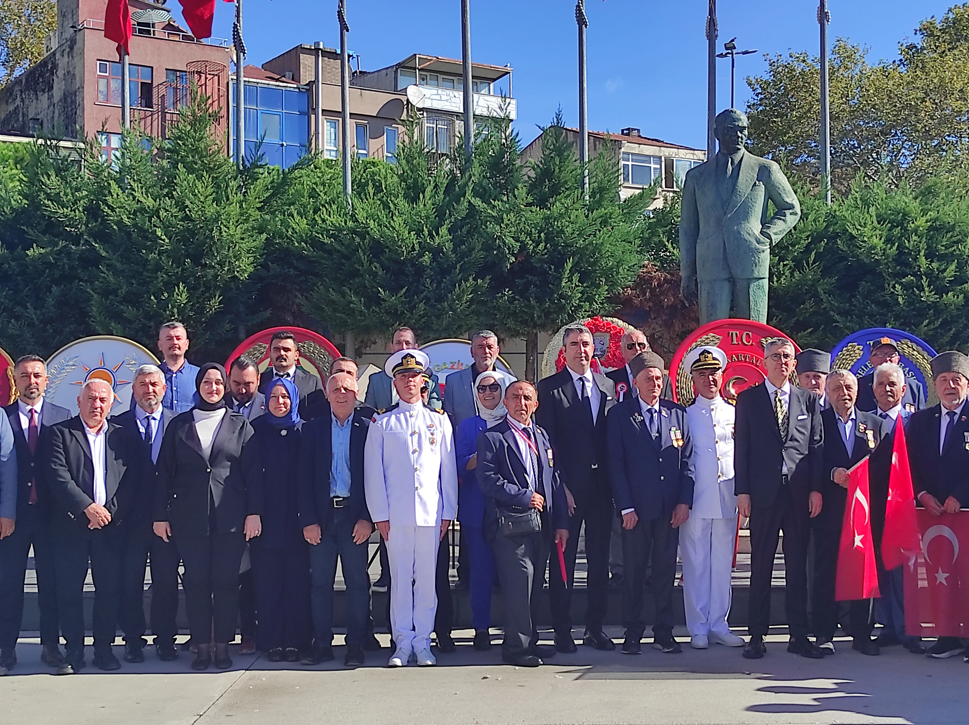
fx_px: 699
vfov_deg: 54.8
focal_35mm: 25
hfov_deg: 69.4
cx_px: 484
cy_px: 362
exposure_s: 1/1863
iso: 100
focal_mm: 5.43
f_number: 1.89
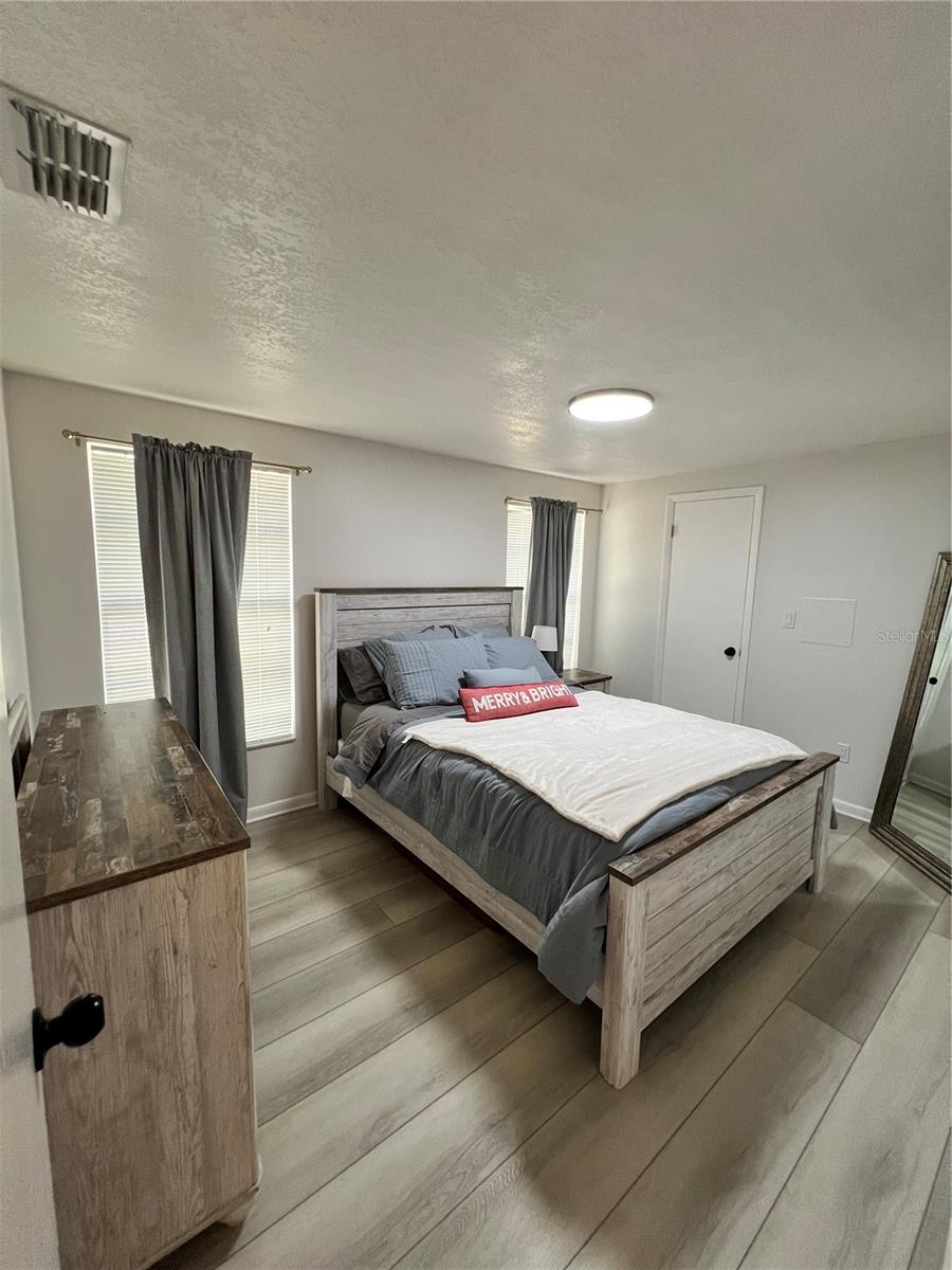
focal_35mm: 13
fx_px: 477
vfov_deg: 106.2
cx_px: 476
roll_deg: -1.3
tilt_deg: -6.2
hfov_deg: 89.9
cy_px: 635
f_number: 1.8
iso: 200
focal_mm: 1.57
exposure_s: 1/120
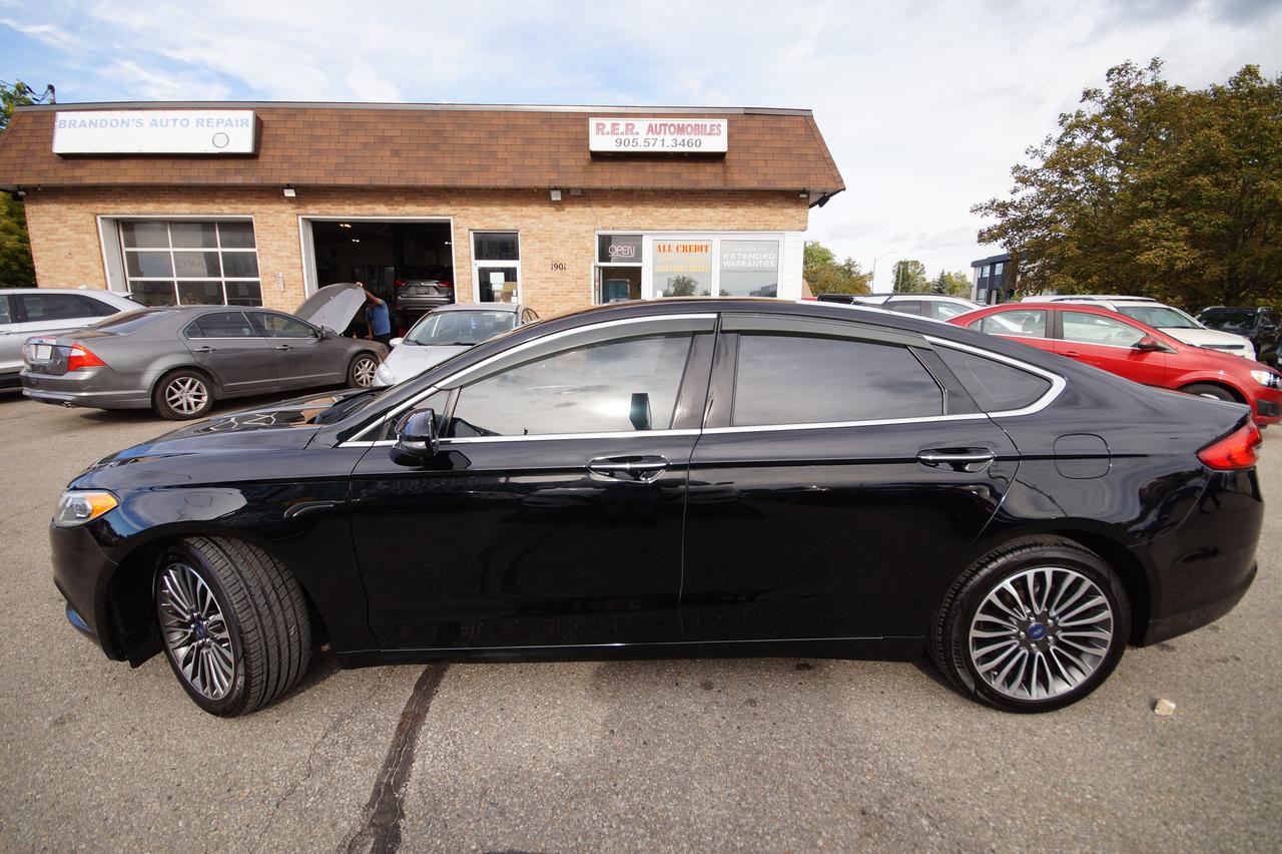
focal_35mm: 15
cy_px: 427
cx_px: 641
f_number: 6.3
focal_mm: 10
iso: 100
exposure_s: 1/100
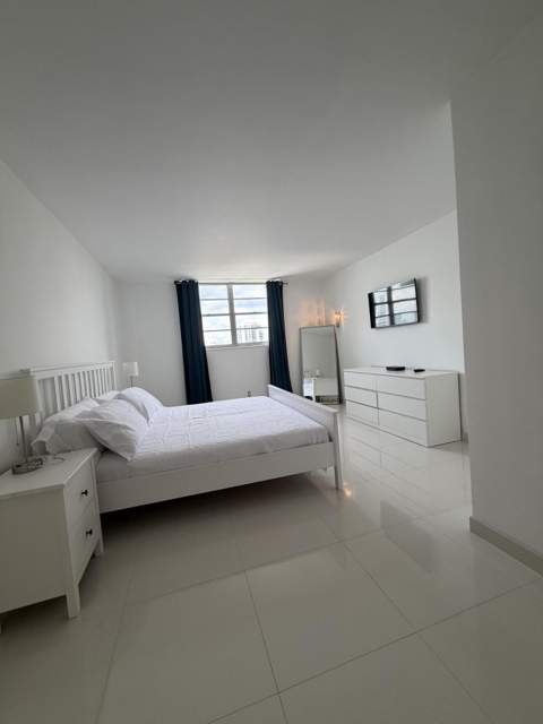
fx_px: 293
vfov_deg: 102.1
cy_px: 362
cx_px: 272
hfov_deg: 85.7
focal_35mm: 14
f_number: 2.2
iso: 125
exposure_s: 1/120
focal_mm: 2.22
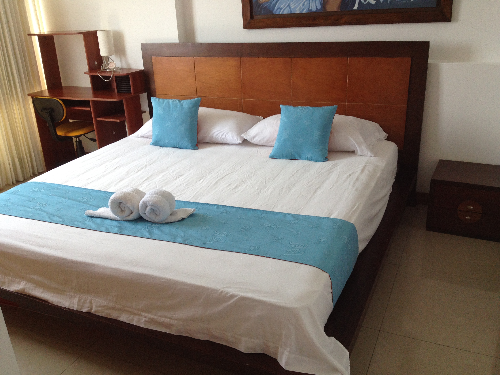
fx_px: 506
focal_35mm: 35
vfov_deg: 40.7
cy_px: 188
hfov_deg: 52.6
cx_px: 250
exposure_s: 1/120
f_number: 2.4
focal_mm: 4.28
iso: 100
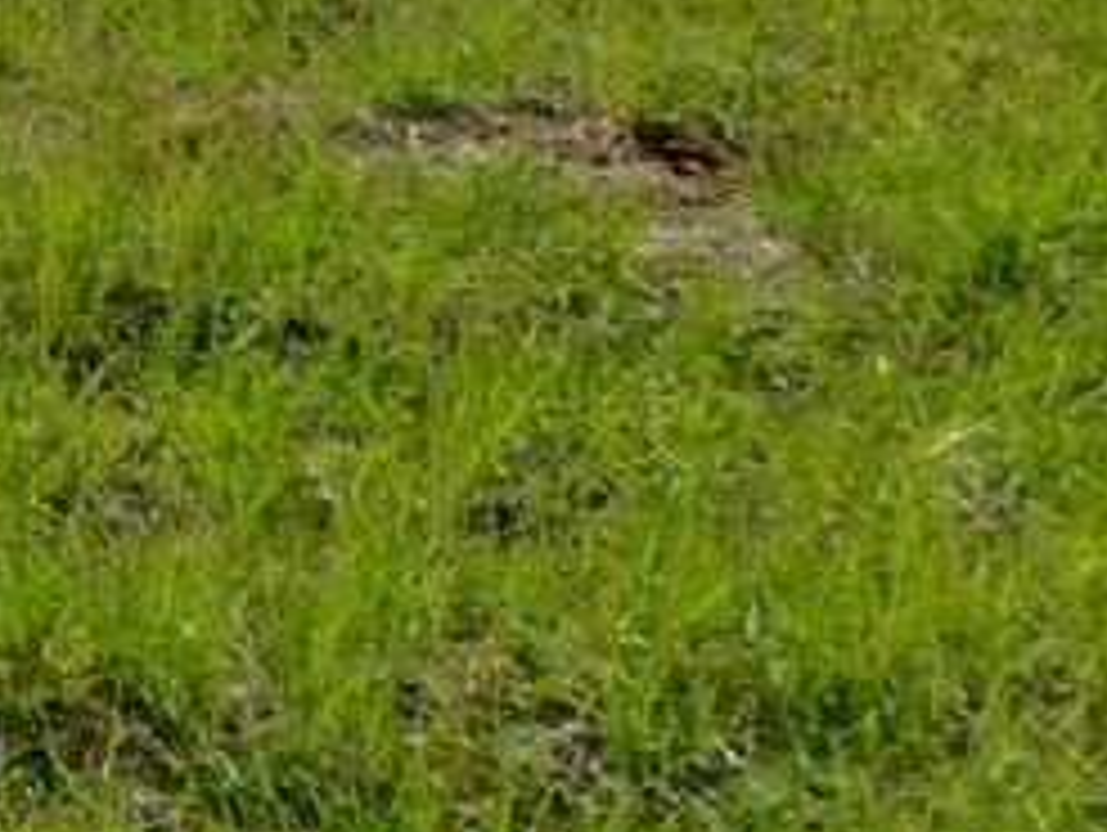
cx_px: -1840
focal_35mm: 104
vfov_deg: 13.1
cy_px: -580
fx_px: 3329
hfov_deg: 12.6
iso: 100
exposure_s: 1/2384
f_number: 2.2
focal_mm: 1.66
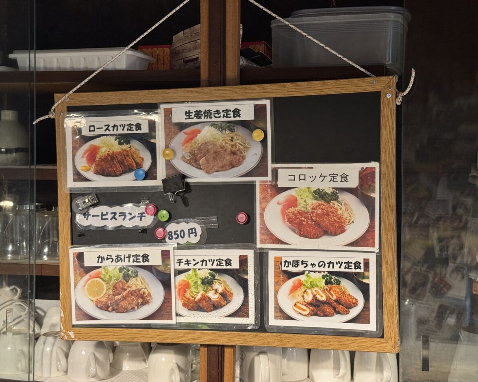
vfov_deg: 29.7
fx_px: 722
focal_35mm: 51
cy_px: 191
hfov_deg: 36.6
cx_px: 252
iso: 400
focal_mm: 6.76
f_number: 1.78
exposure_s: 1/40
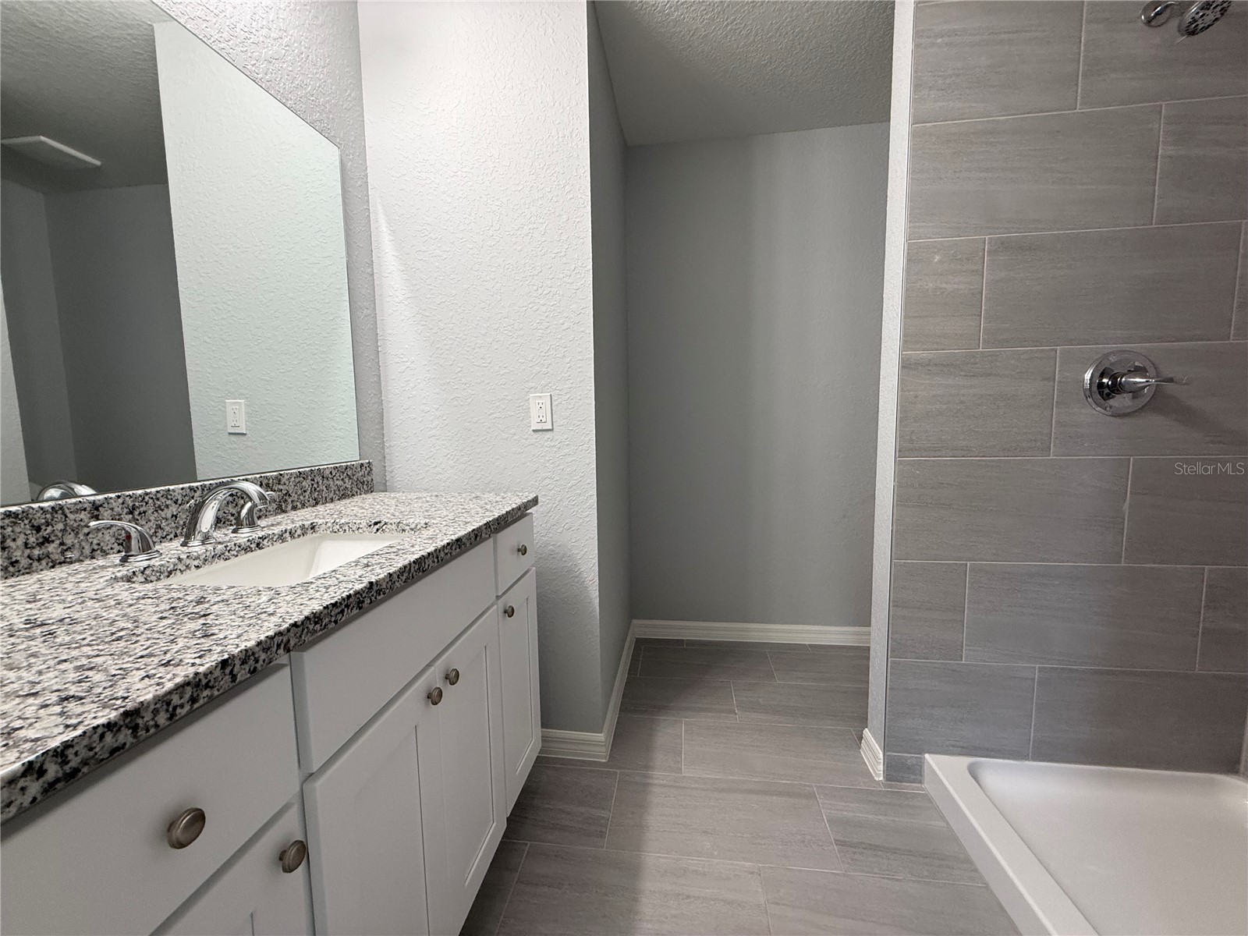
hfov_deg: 102.1
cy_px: 468
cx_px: 624
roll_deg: +1.0
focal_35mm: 14
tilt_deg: -4.5
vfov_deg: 85.7
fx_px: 505
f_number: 2.2
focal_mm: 2.22
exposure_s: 1/120
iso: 200
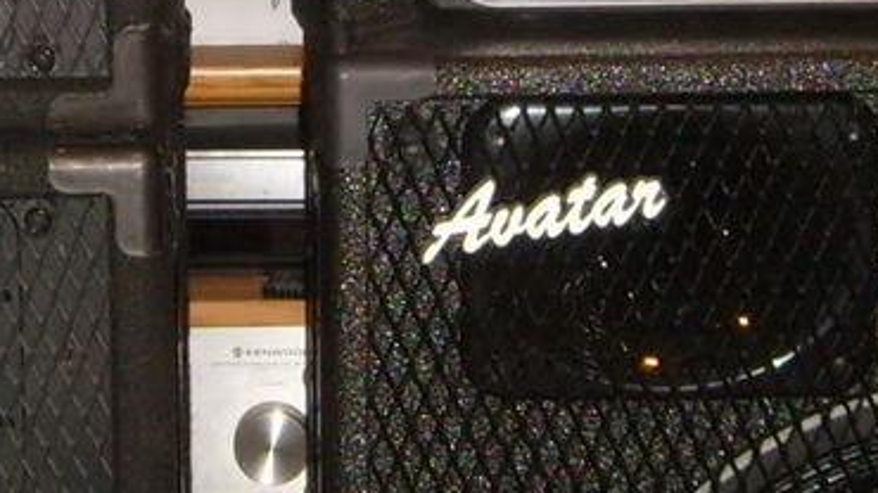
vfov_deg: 7.3
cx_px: 396
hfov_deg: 13.0
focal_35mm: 165
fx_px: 3841
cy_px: 24
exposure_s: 1/45
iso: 160
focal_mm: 5.8
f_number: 2.8
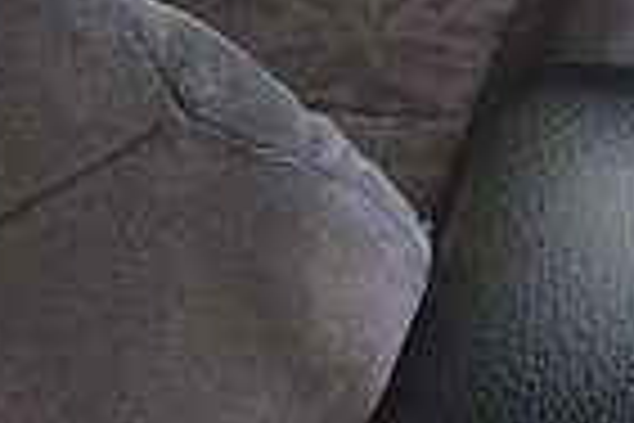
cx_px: 589
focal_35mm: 106
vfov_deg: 11.6
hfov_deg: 18.9
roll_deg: +2.0
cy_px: -436
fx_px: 1867
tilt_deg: -18.6
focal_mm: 4.15
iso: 32
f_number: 2.2
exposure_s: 1/33
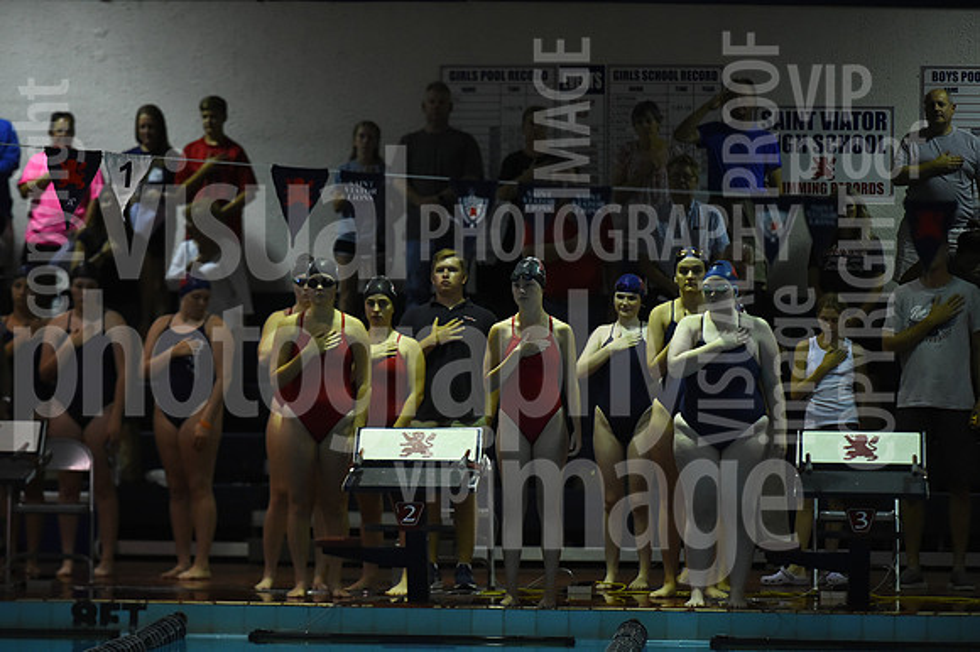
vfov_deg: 7.2
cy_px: 326
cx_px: 490
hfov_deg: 10.8
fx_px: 5169
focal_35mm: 190
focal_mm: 190
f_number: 2.8
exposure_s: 1/1000
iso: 6400
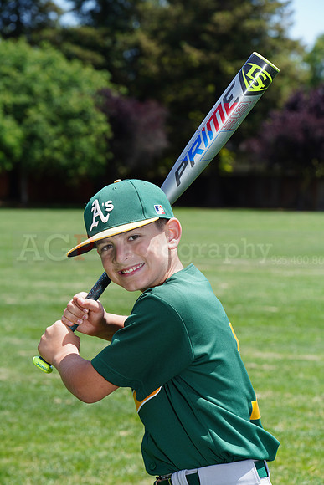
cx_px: 162
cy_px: 242
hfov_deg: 9.2
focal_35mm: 150
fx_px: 2024
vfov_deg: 13.7
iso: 200
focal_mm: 150
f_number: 10
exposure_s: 1/200
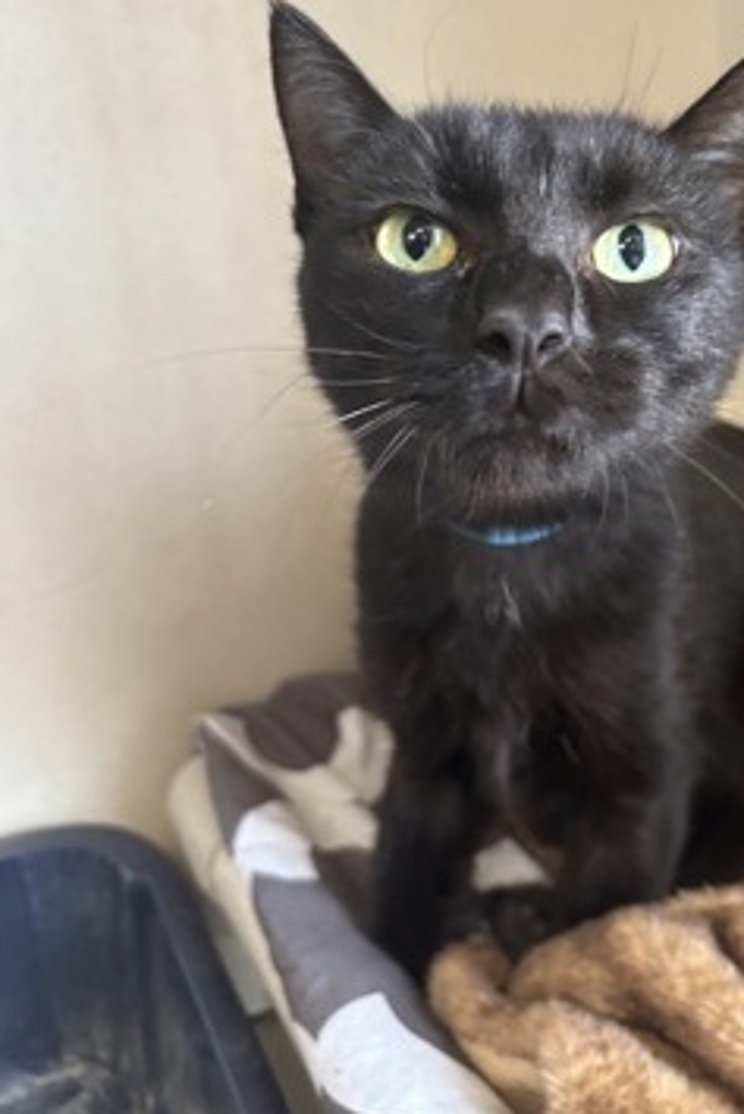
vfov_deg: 58.5
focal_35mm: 32
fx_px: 991
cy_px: 480
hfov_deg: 40.7
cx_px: 482
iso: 400
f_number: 1.6
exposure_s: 1/60
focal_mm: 5.96
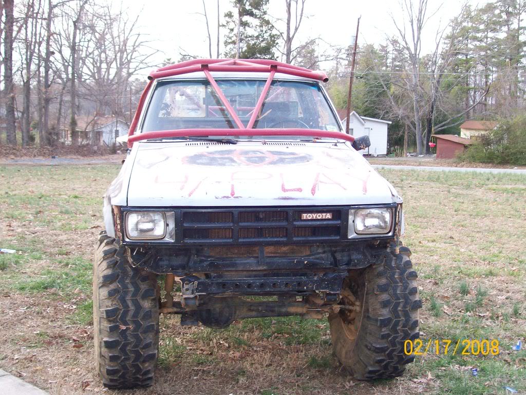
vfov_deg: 32.2
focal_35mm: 45
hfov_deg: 42.1
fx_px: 684
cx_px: 263
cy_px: 198
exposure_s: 1/73.1
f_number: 3
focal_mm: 7.6
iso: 140
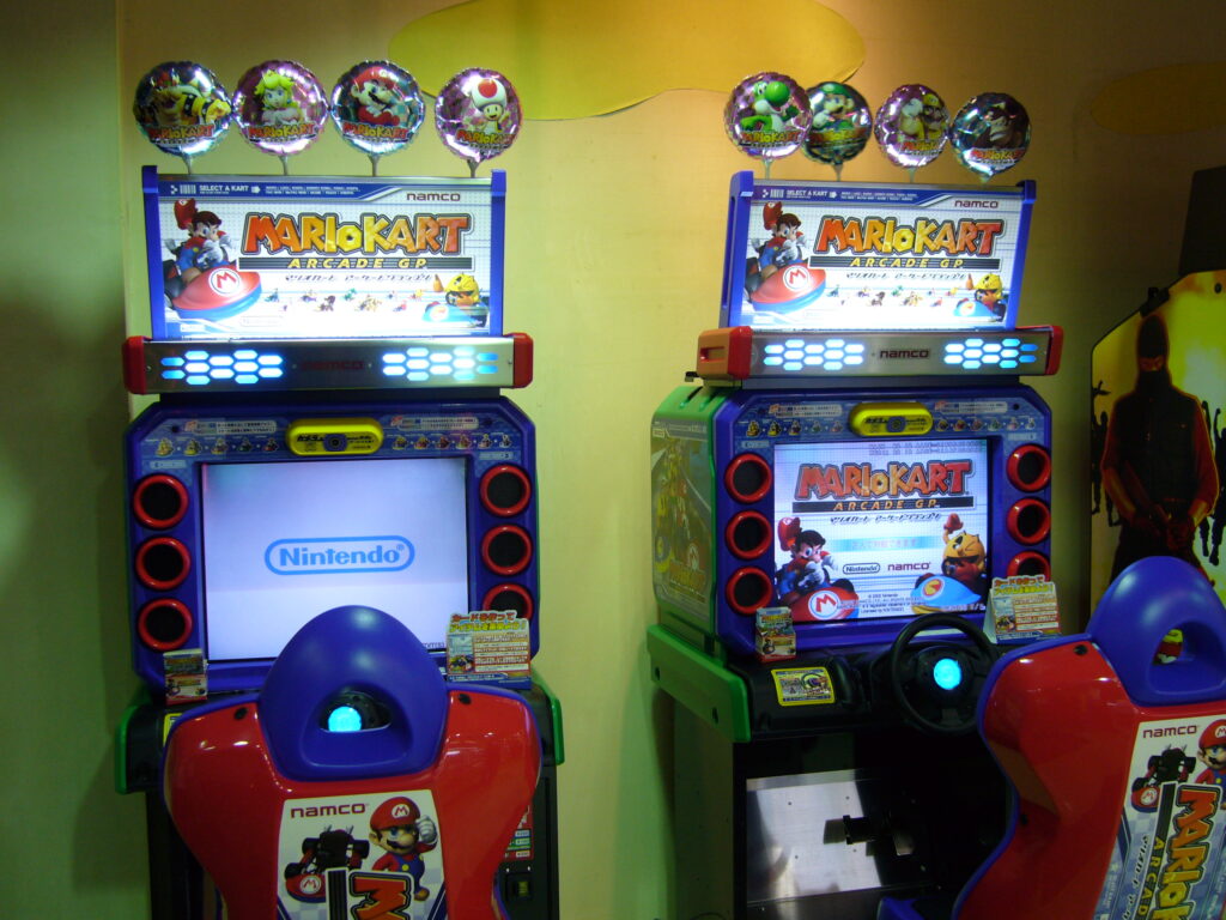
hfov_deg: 46.8
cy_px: 460
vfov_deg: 36.0
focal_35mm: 40
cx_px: 613
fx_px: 1417
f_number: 3
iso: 100
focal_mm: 6.6
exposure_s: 1/25
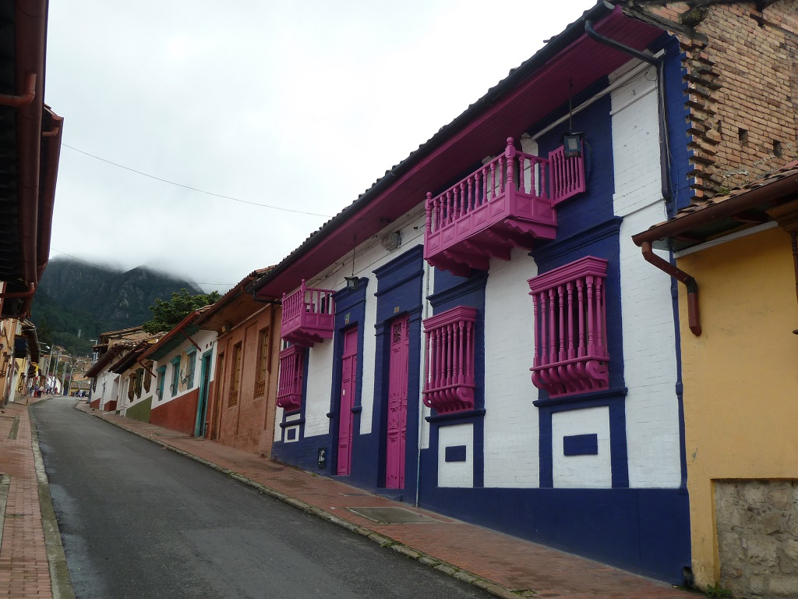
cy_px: 300
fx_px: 738
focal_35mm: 32
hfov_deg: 56.8
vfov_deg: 44.2
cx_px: 399
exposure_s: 1/320
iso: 80
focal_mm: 5.3
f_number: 3.5
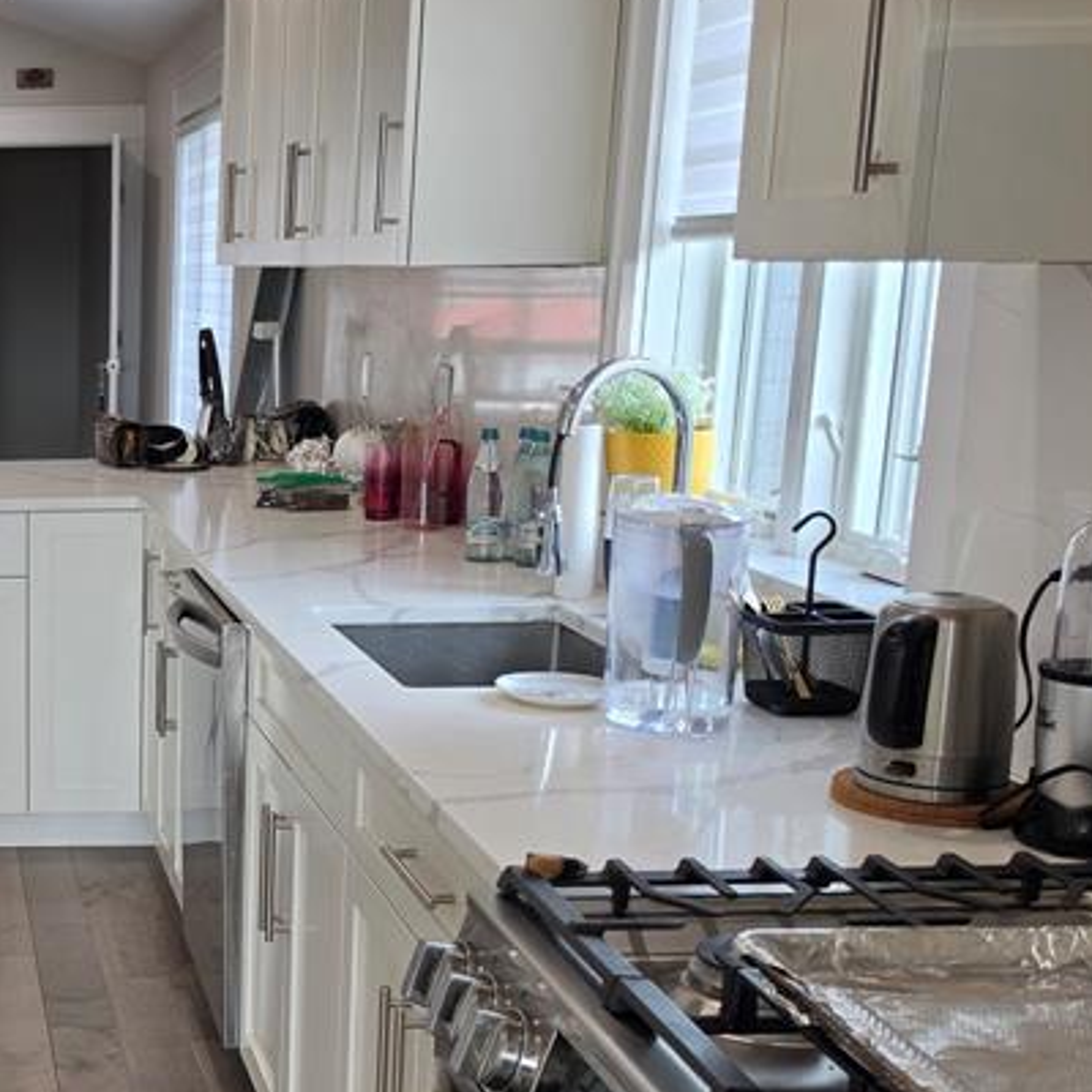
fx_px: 1856
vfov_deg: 32.6
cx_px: -93
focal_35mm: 52
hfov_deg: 29.7
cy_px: 680
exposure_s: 1/120
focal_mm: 6.5
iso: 32
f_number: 1.4
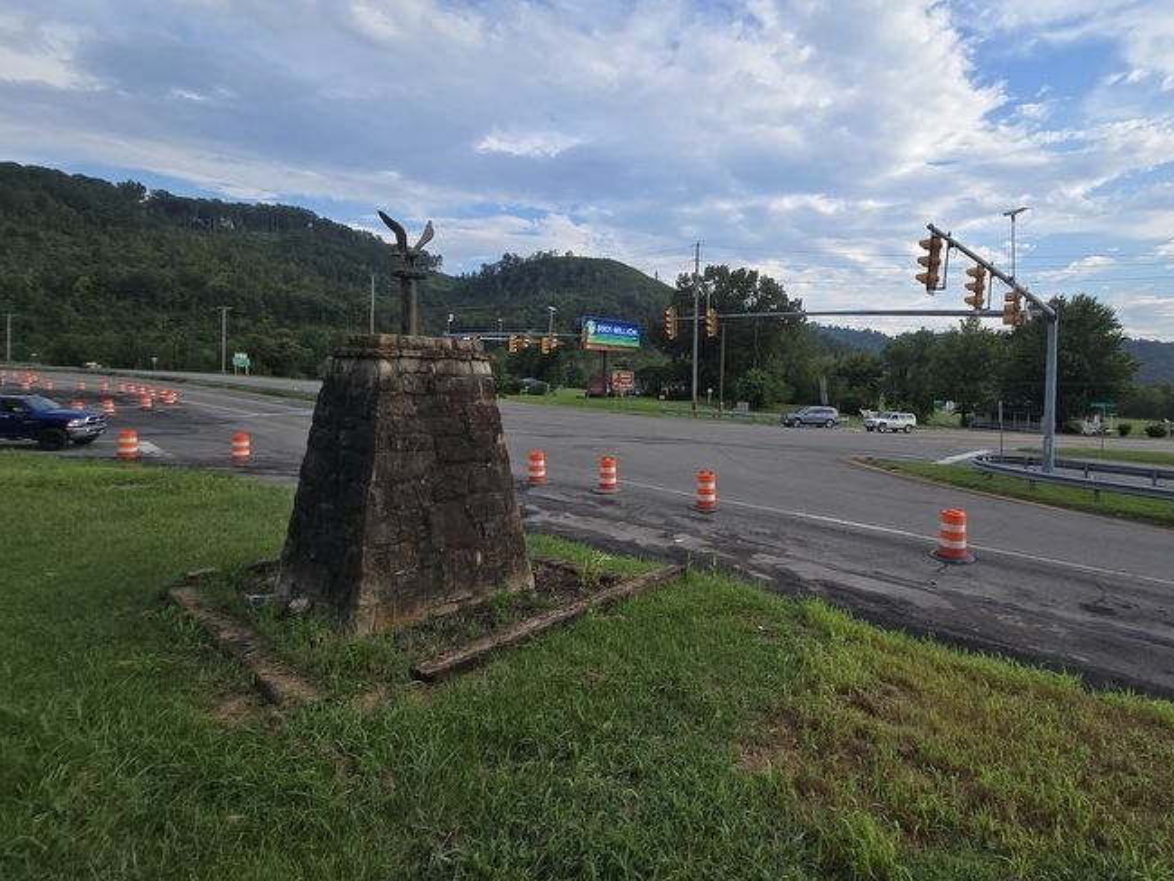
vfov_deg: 78.0
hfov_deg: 93.5
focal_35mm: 16
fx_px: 543
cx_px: 692
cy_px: 412
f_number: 2.2
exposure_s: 1/2000
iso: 80
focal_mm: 2.2
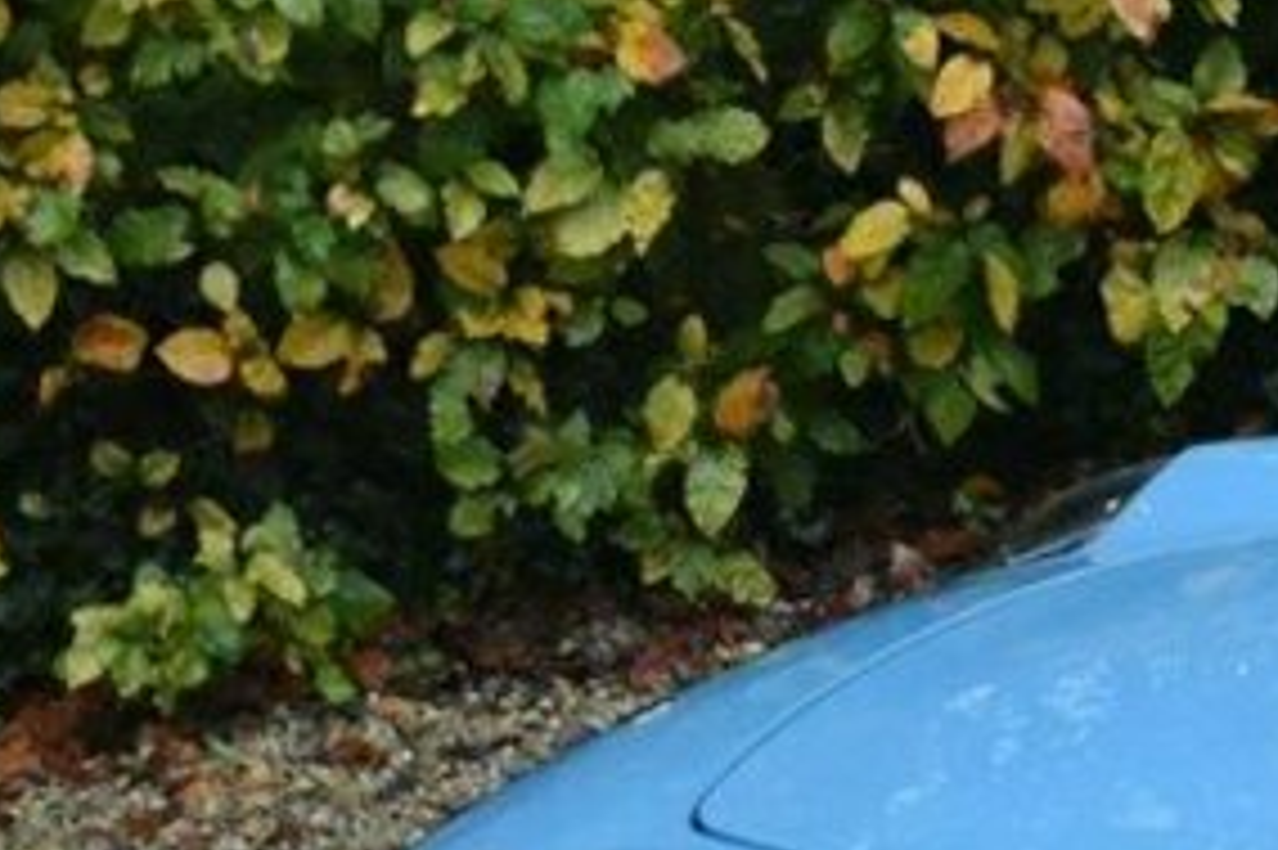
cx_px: 2524
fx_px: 7880
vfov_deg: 6.1
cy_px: 1358
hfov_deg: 8.8
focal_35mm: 222
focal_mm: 35
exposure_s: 1/125
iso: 900
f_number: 4.2
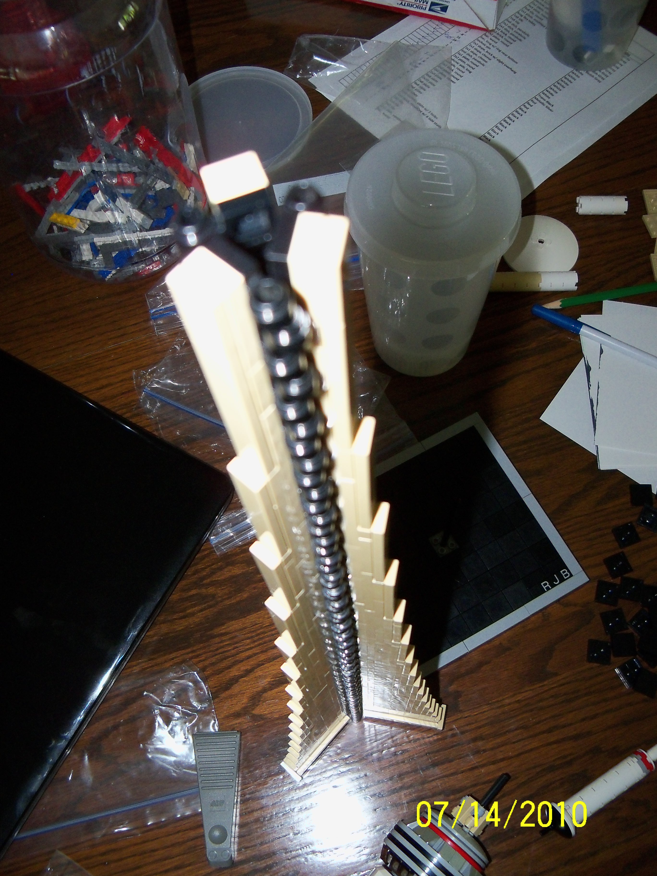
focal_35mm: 35
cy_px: 438
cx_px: 328
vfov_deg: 52.6
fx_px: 886
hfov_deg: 40.7
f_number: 3.5
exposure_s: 1/30
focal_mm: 6.2
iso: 200
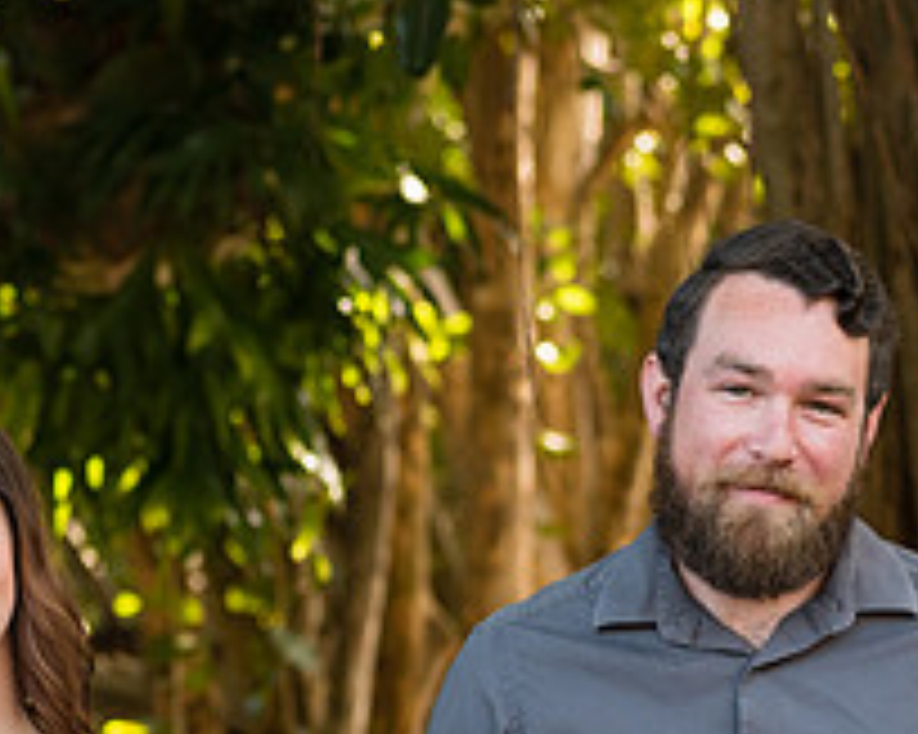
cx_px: 662
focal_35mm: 381
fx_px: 10347
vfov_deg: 4.1
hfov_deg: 5.1
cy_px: 786
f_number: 4.8
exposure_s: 1/320
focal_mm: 95
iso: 400
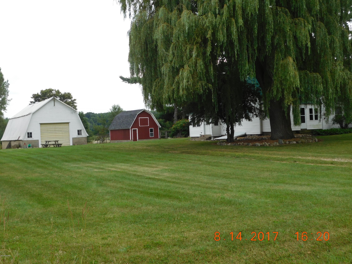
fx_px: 458
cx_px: 176
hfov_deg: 42.1
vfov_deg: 32.2
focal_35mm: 45
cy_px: 132
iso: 125
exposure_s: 1/400
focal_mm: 8
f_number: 3.7
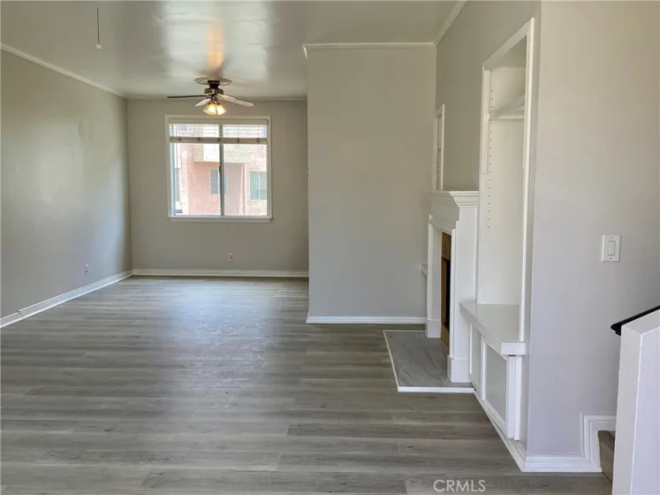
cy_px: 248
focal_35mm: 31
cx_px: 330
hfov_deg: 58.4
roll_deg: -1.0
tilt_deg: -6.1
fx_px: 591
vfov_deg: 45.4
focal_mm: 3.3
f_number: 2.4
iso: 32
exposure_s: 1/120
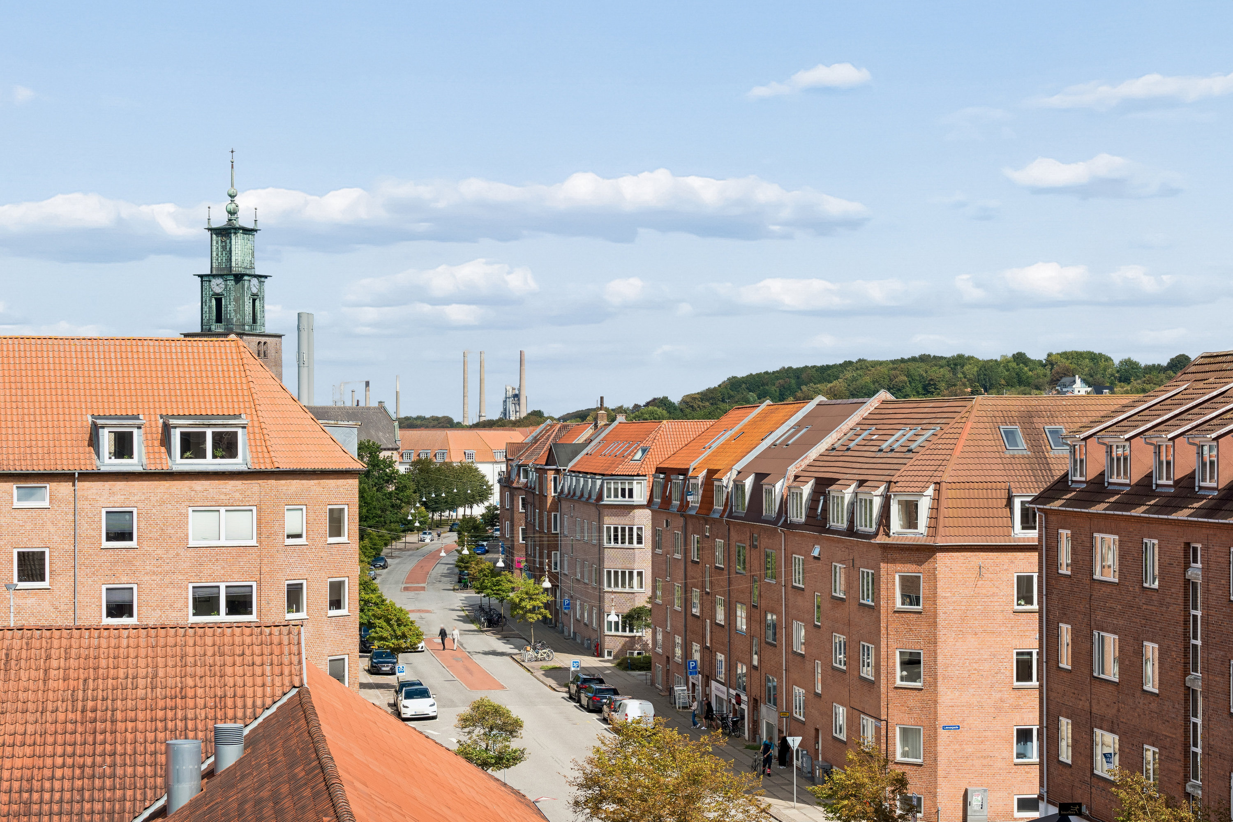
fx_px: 2569
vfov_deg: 18.2
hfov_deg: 27.0
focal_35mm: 75
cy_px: 411
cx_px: 616
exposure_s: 1/500
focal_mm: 75
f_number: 10
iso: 400
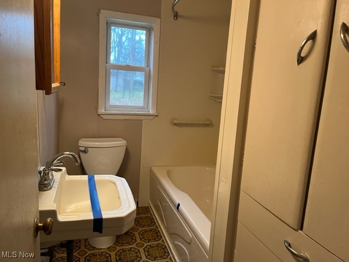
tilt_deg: -8.8
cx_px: 174
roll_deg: -2.5
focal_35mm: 26
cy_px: 131
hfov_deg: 67.3
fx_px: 262
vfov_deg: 53.1
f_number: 1.6
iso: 125
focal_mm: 5.1
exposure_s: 1/60
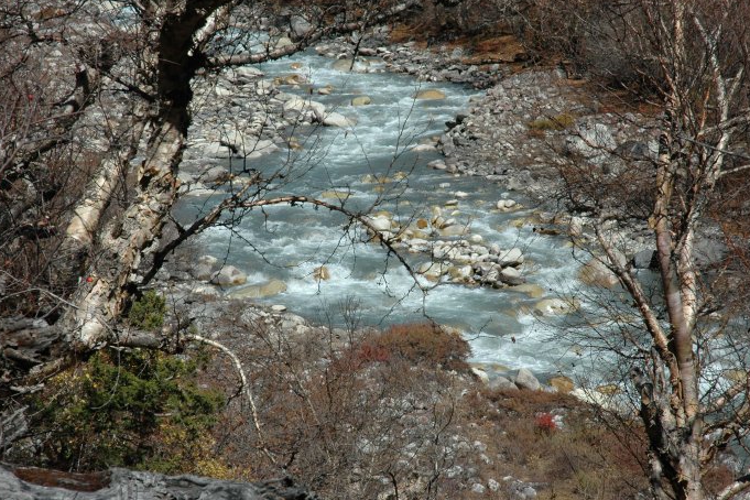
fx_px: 2312
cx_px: 383
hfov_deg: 18.4
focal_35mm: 111
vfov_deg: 12.3
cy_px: 253
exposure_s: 1/400
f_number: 10
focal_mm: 70
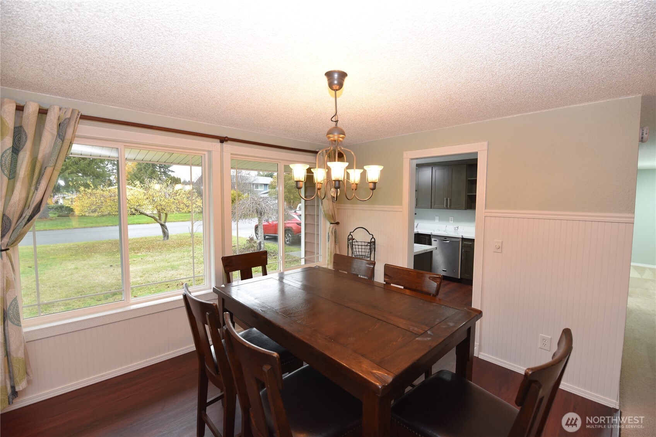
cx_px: 328
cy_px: 218
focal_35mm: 15
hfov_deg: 100.4
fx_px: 273
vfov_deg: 77.3
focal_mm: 15
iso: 800
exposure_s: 1/60
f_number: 4
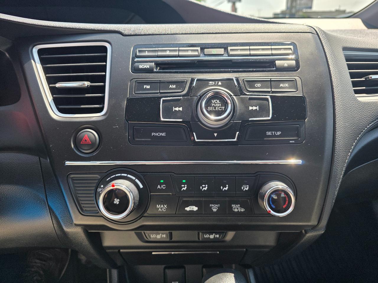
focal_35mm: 23
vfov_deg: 58.9
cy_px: 142
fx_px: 251
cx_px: 189
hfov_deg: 73.9
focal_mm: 6.3
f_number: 1.7
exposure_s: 1/359
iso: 50
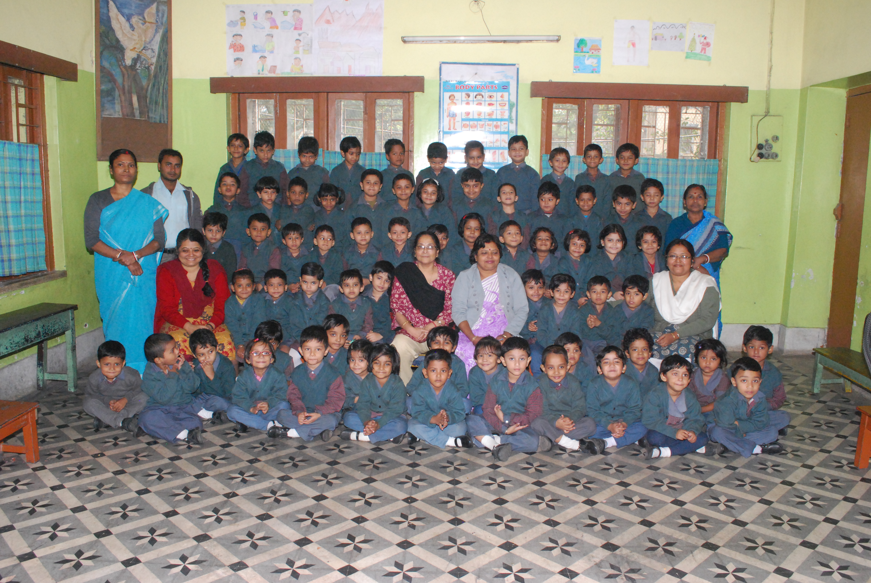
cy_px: 292
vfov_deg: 48.0
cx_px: 436
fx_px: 654
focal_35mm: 27
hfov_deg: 67.3
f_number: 11
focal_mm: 18
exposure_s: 1/100
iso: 1600
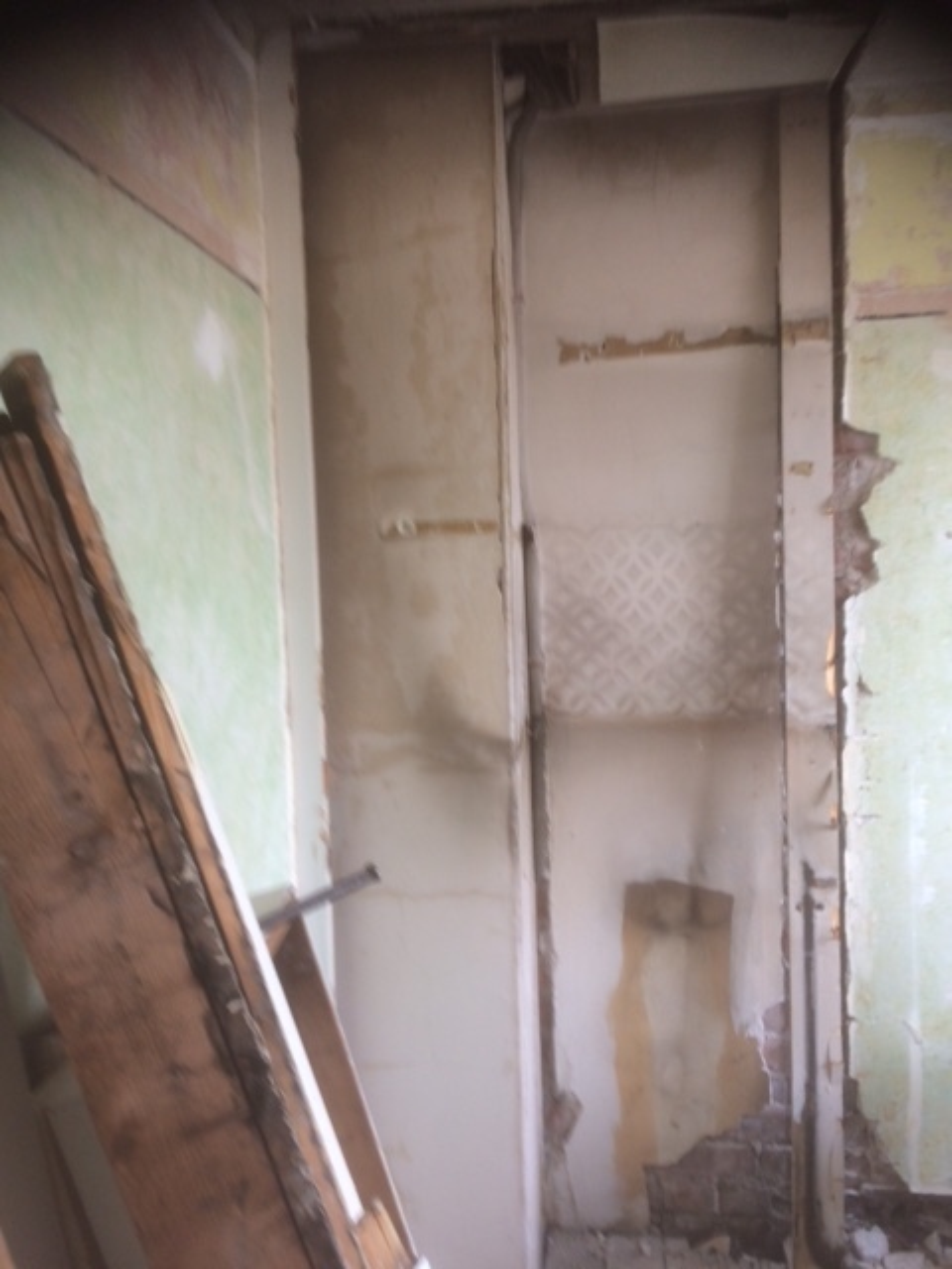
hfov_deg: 48.2
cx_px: 476
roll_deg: +2.4
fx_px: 1063
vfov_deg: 61.7
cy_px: 634
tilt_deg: -5.7
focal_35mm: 29
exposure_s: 1/50
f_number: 2.2
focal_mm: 4.15
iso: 40
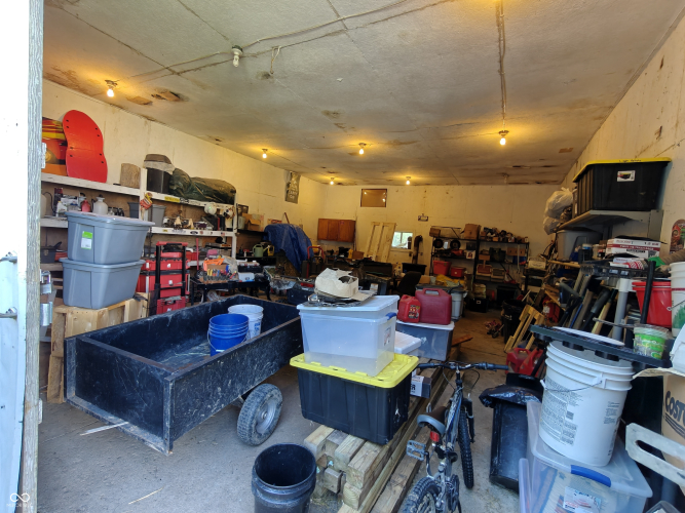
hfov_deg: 98.2
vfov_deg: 81.7
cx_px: 342
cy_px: 256
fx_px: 297
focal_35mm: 15
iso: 1600
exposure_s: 1/125
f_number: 2
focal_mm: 2.3
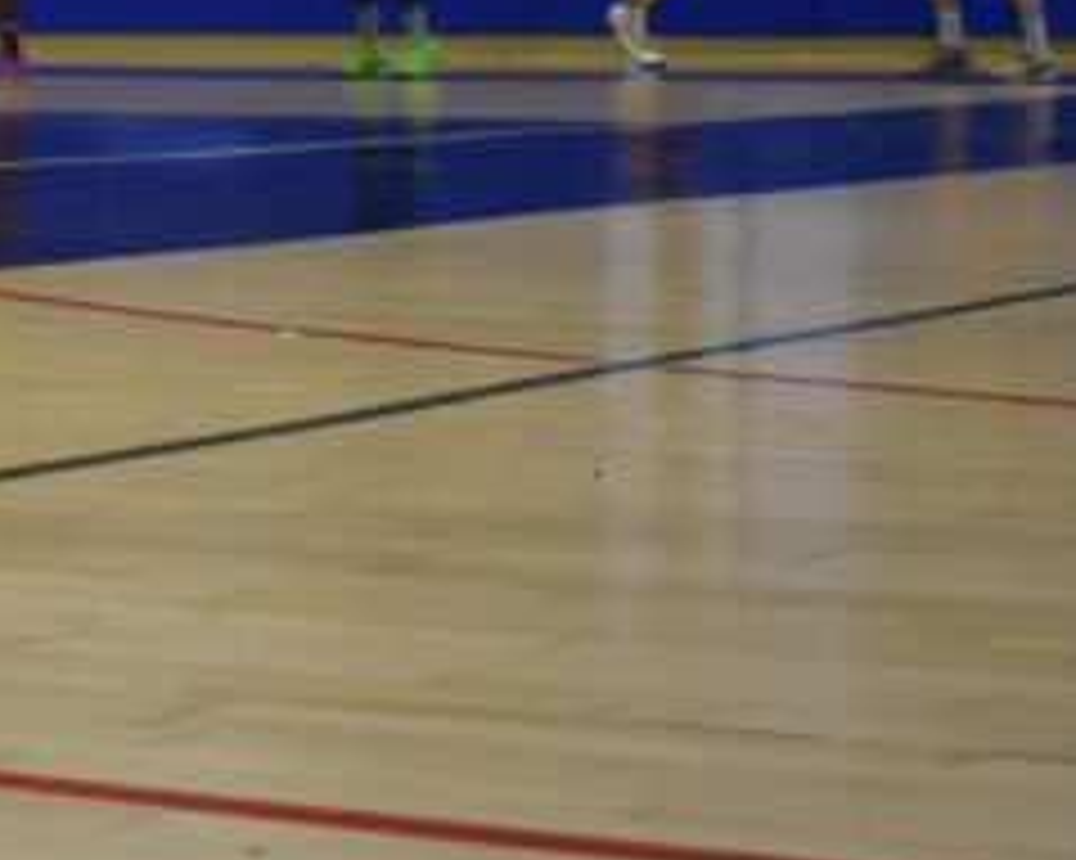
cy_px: -610
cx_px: -1099
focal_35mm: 151
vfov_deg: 9.8
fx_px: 4807
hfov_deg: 11.5
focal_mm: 25
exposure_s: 1/250
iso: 640
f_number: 4
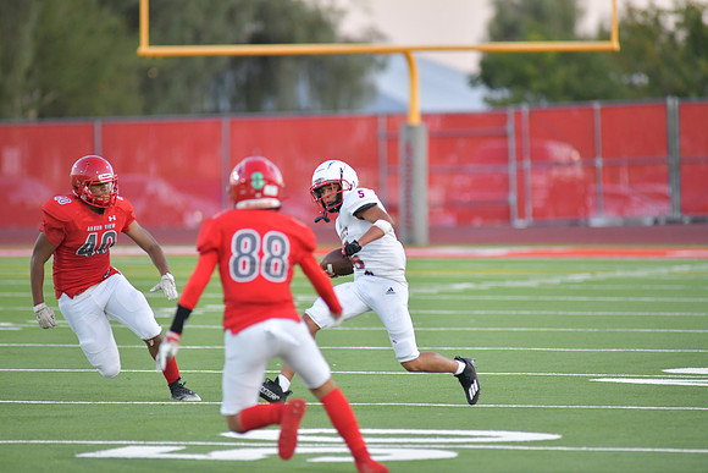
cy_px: 236
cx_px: 354
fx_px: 5901
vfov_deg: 4.6
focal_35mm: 300
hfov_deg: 6.9
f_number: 3.5
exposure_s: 1/1250
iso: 2000
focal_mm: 300
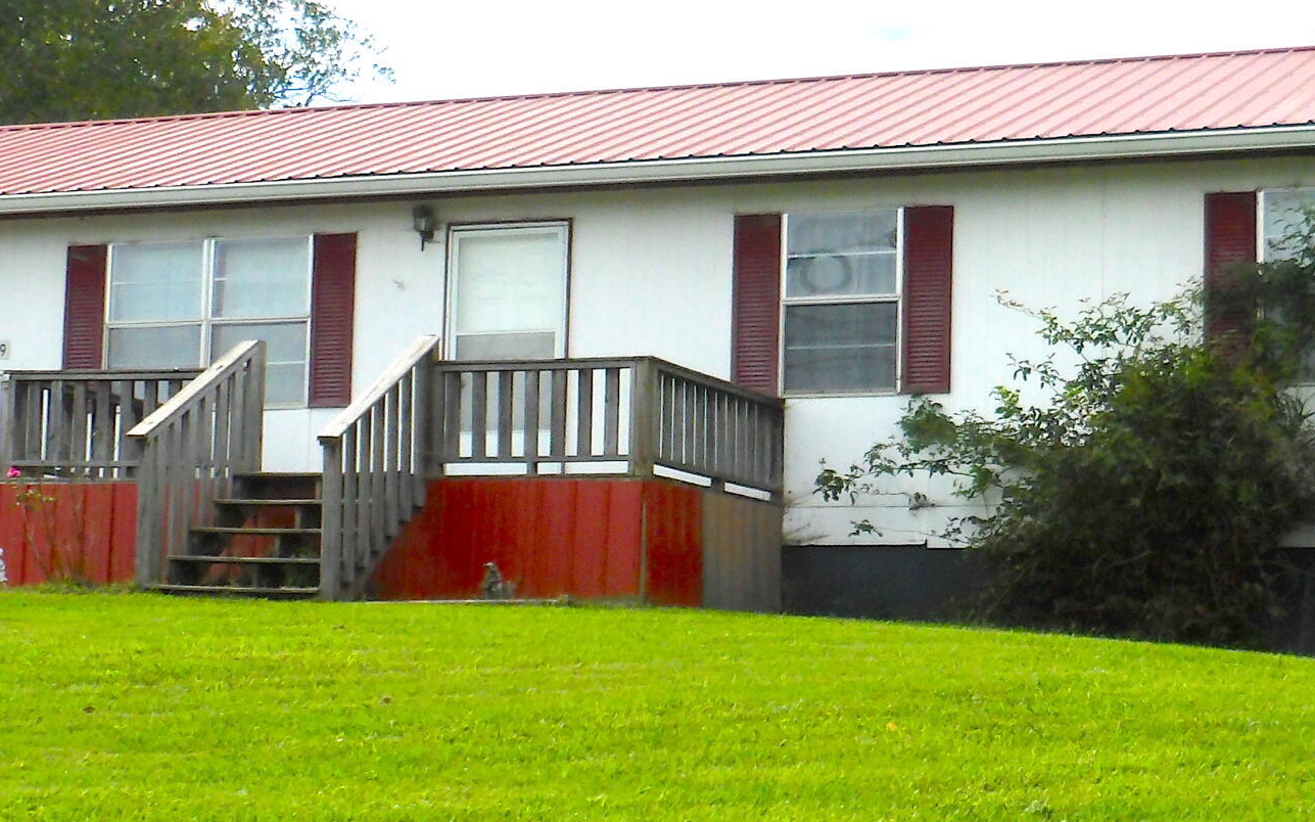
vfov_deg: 15.5
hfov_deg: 24.6
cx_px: 727
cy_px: 484
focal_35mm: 84
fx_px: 3010
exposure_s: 1/1025
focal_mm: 6.2
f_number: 3.4
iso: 100
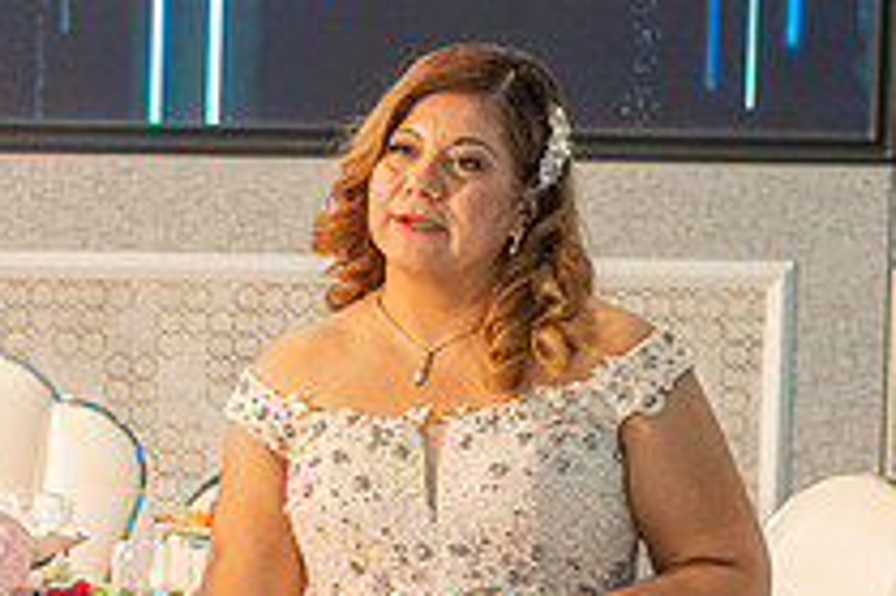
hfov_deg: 8.5
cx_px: -392
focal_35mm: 237
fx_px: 5894
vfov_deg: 5.8
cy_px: 772
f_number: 5
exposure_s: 1/125
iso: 1000
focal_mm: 70
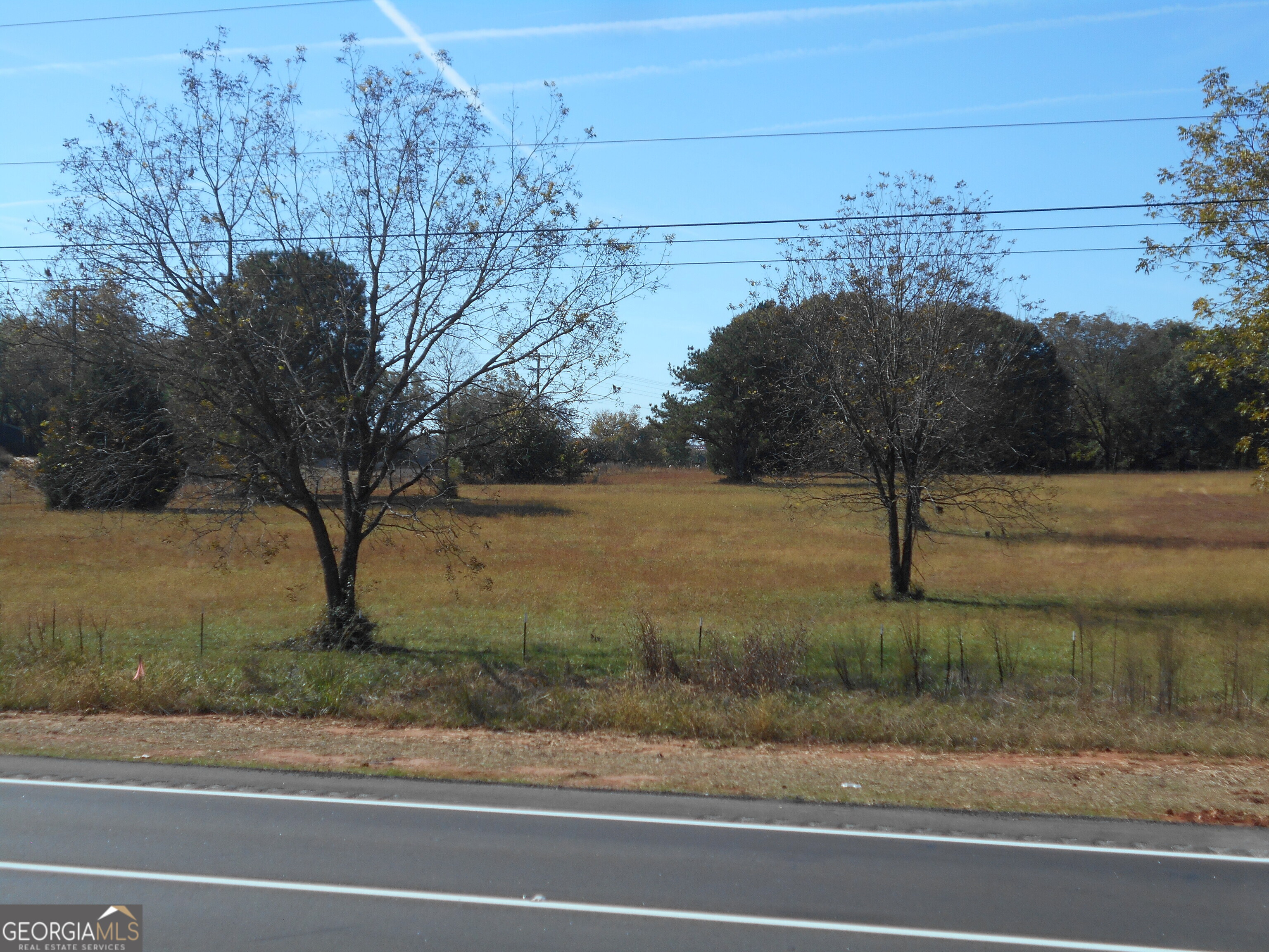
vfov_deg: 29.7
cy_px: 476
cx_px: 634
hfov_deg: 38.9
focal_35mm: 49
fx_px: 1796
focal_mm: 8.8
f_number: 4.5
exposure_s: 1/640
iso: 80
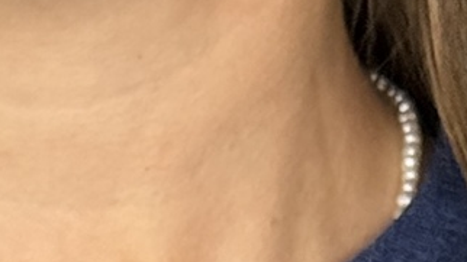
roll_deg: +0.1
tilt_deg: -18.7
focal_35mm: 416
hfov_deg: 5.2
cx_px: 215
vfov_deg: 2.6
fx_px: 5150
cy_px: 1846
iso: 250
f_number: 1.78
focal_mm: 6.76
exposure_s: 1/50
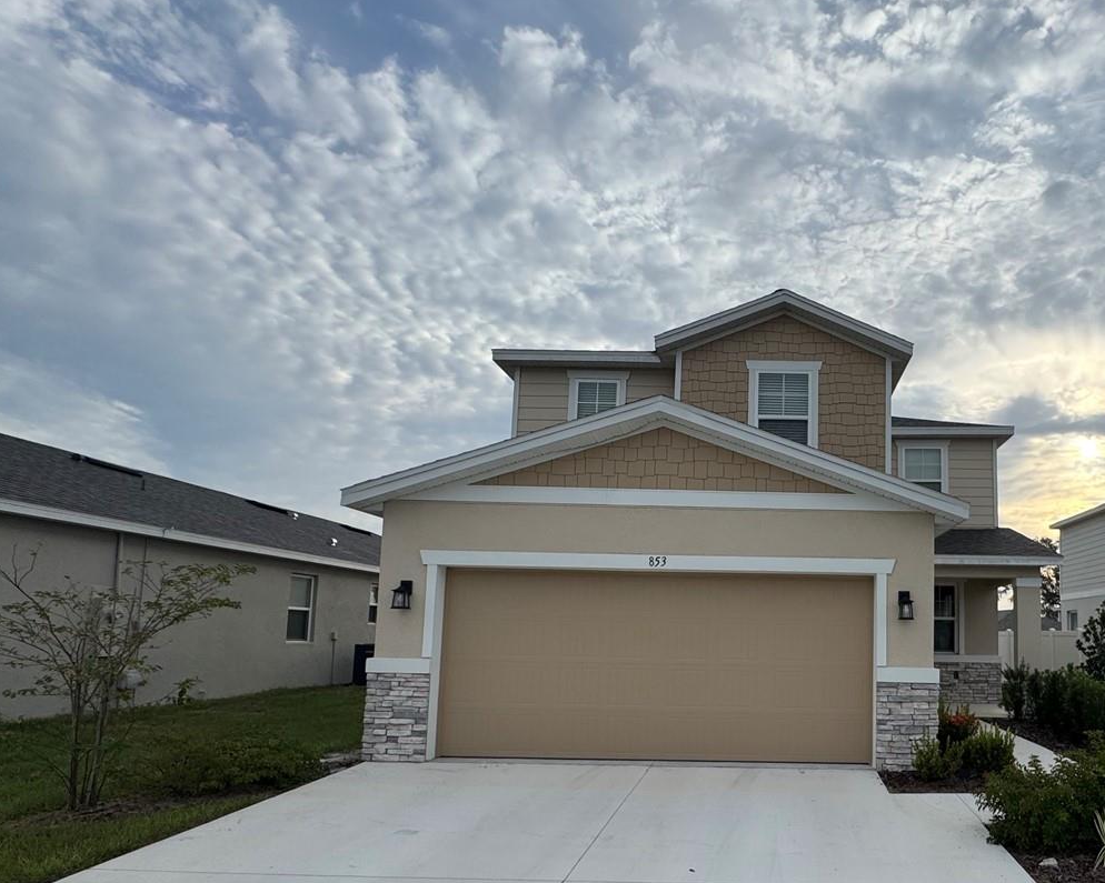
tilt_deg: +5.3
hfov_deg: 71.7
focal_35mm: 22
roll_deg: -1.0
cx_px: 776
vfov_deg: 61.9
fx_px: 719
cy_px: 573
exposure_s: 1/1346
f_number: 2.2
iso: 50
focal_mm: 2.22
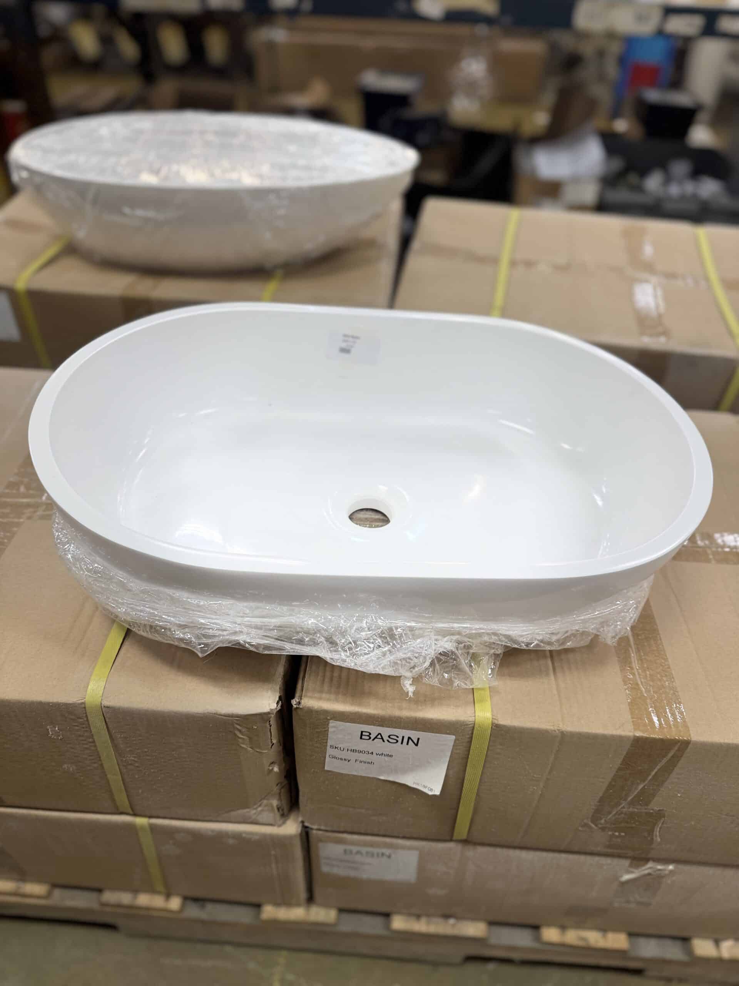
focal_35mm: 24
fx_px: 683
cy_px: 493
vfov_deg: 71.6
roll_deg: -3.1
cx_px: 370
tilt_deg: -41.6
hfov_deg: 56.8
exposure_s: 1/227
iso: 64
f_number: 1.78
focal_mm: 6.76
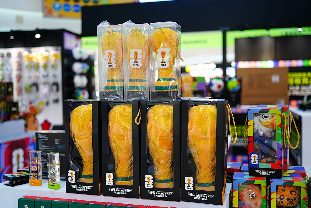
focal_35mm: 40
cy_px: 104
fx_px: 346
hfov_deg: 48.5
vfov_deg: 33.4
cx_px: 156
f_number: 2
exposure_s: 1/320
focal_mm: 40
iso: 500
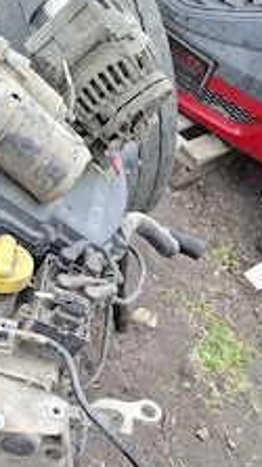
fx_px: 557
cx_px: 17
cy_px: 341
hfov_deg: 25.5
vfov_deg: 44.2
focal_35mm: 45
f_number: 1.8
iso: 50
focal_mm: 5.54
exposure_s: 1/169
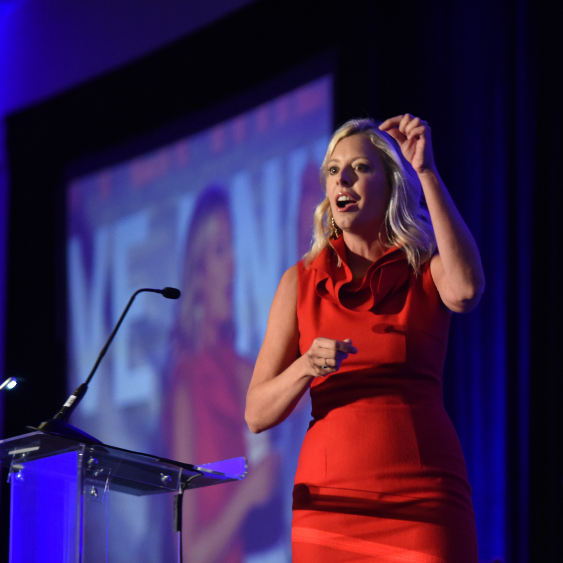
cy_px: 280
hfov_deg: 6.8
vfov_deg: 6.8
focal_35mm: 256
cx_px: 371
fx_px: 4711
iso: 3200
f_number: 4
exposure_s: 1/160
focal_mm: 200
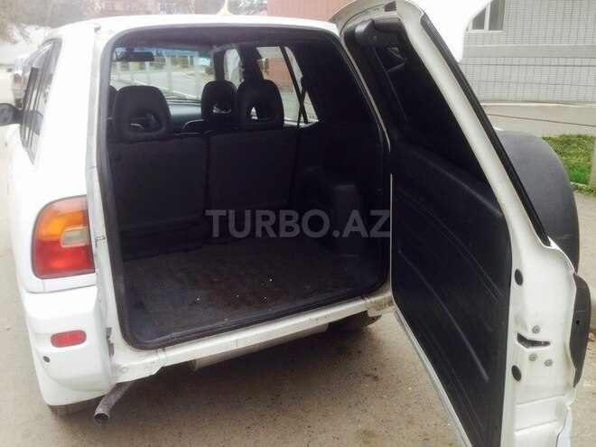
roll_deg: -2.1
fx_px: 568
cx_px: 298
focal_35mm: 33
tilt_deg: -16.1
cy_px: 224
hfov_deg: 55.4
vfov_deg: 42.9
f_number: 2.4
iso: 50
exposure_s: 1/139
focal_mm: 4.12
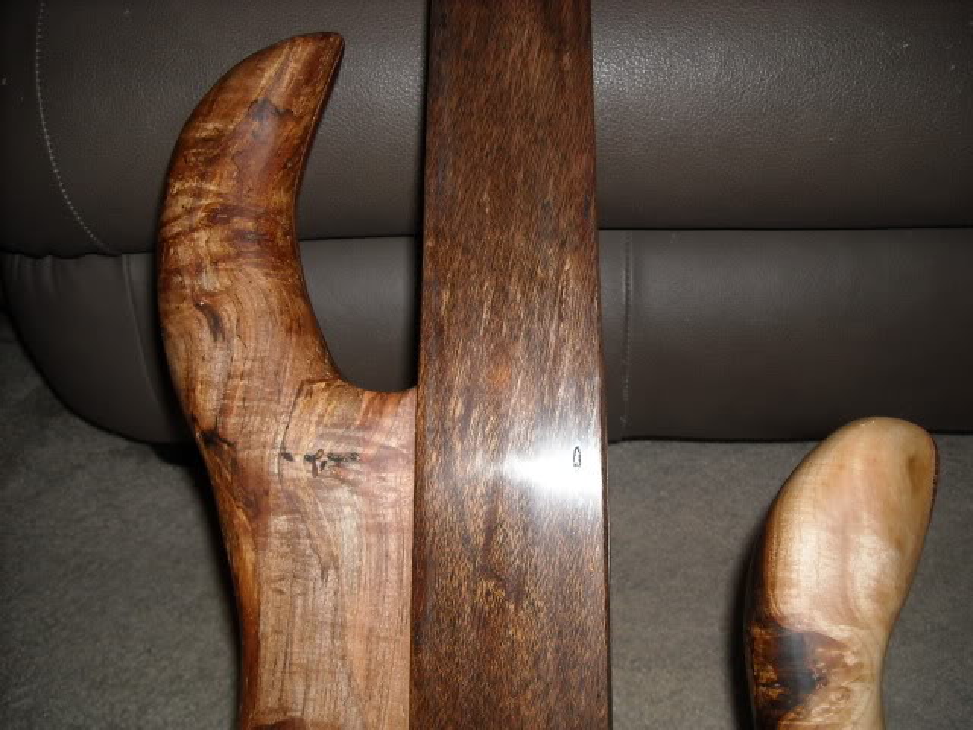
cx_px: 486
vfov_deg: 40.7
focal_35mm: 35
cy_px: 365
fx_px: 984
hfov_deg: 52.6
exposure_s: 1/60
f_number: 2.8
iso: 200
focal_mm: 5.7
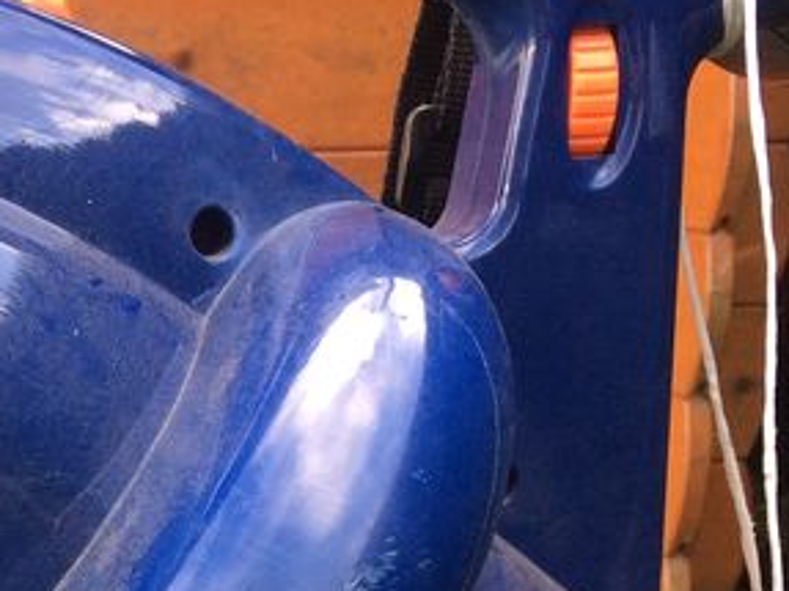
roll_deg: -1.3
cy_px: 929
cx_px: -187
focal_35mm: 101
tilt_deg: -19.4
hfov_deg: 18.3
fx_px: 2301
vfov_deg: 13.6
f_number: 2.2
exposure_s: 1/100
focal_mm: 4.15
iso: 64
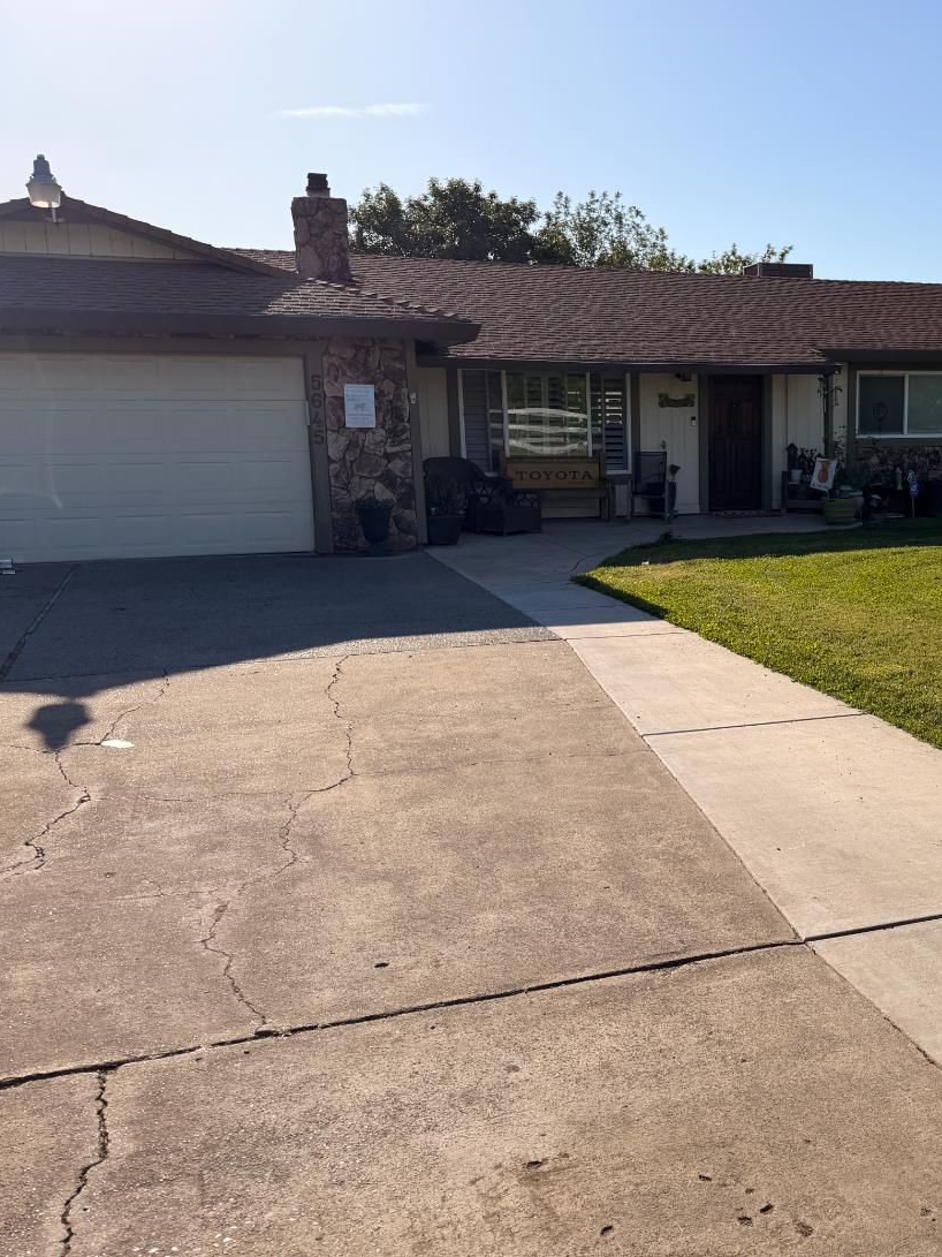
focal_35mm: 33
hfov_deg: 41.2
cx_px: 750
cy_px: 612
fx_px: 1198
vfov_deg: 55.4
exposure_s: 1/6173
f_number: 1.78
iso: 80
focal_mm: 6.76
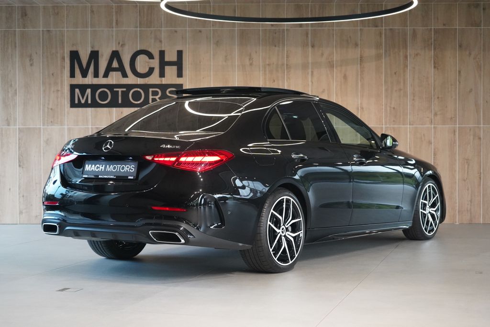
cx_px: 245
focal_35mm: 64
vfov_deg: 21.2
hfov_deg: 31.4
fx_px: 871
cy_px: 164
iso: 8000
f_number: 5.6
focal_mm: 64
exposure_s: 1/160
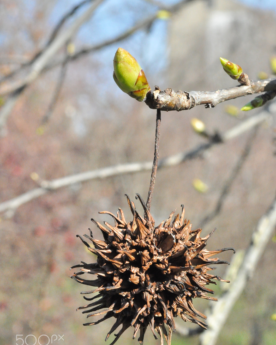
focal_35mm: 94
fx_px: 956
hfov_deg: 16.4
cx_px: 138
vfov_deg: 20.5
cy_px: 166
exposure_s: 1/1000
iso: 3200
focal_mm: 55
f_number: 16
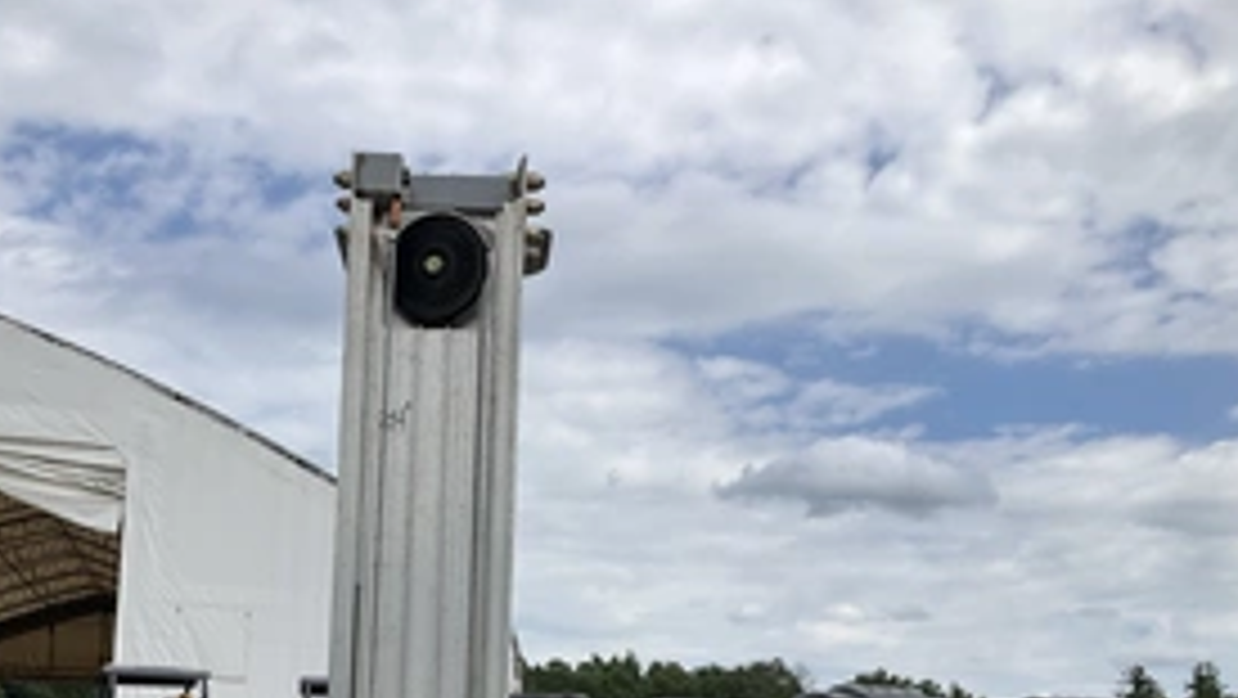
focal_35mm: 46
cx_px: 437
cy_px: 630
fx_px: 1511
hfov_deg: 44.1
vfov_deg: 25.2
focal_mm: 3
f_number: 1.8
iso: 25
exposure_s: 1/2667
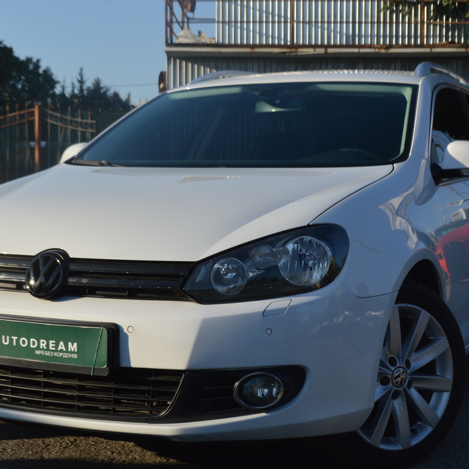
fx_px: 935
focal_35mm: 61
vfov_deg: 28.1
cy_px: 252
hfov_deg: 28.2
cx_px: 220
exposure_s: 1/200
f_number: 7.1
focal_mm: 26
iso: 100
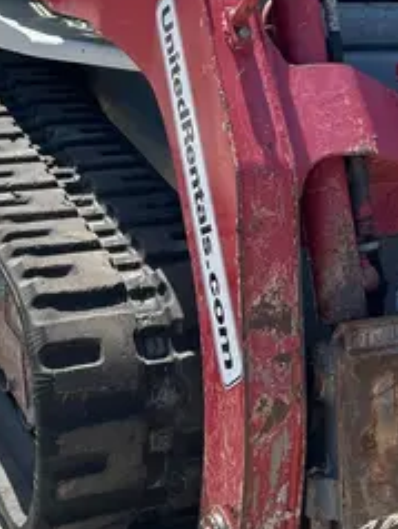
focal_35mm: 80
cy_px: 50
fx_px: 1224
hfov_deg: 18.1
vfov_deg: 23.7
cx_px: 367
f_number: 1.5
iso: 50
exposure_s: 1/2404
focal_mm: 5.7
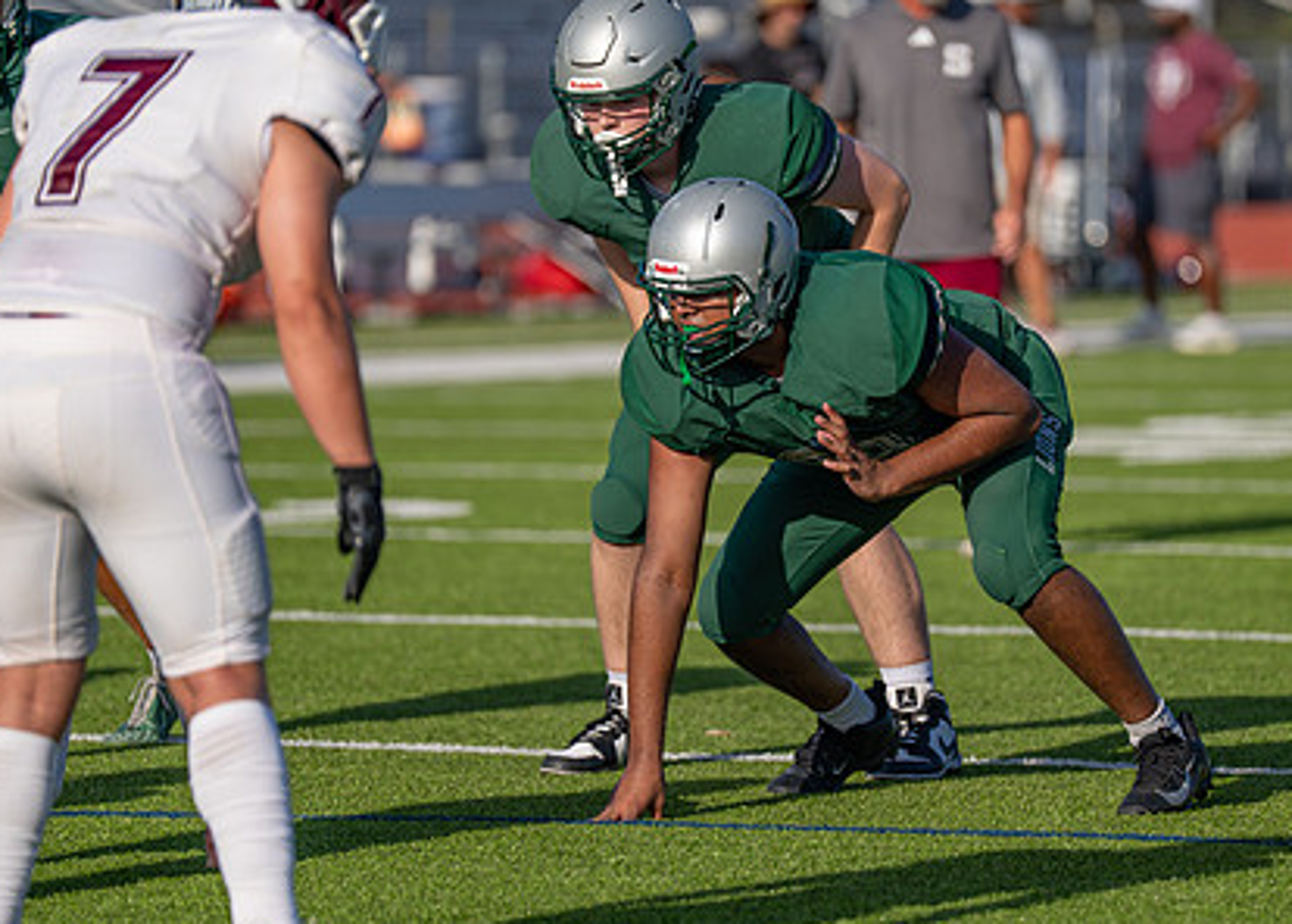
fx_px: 11856
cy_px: 405
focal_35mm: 323
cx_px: 773
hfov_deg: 6.2
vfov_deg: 4.5
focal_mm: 200
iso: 160
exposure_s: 1/3200
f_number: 2.8
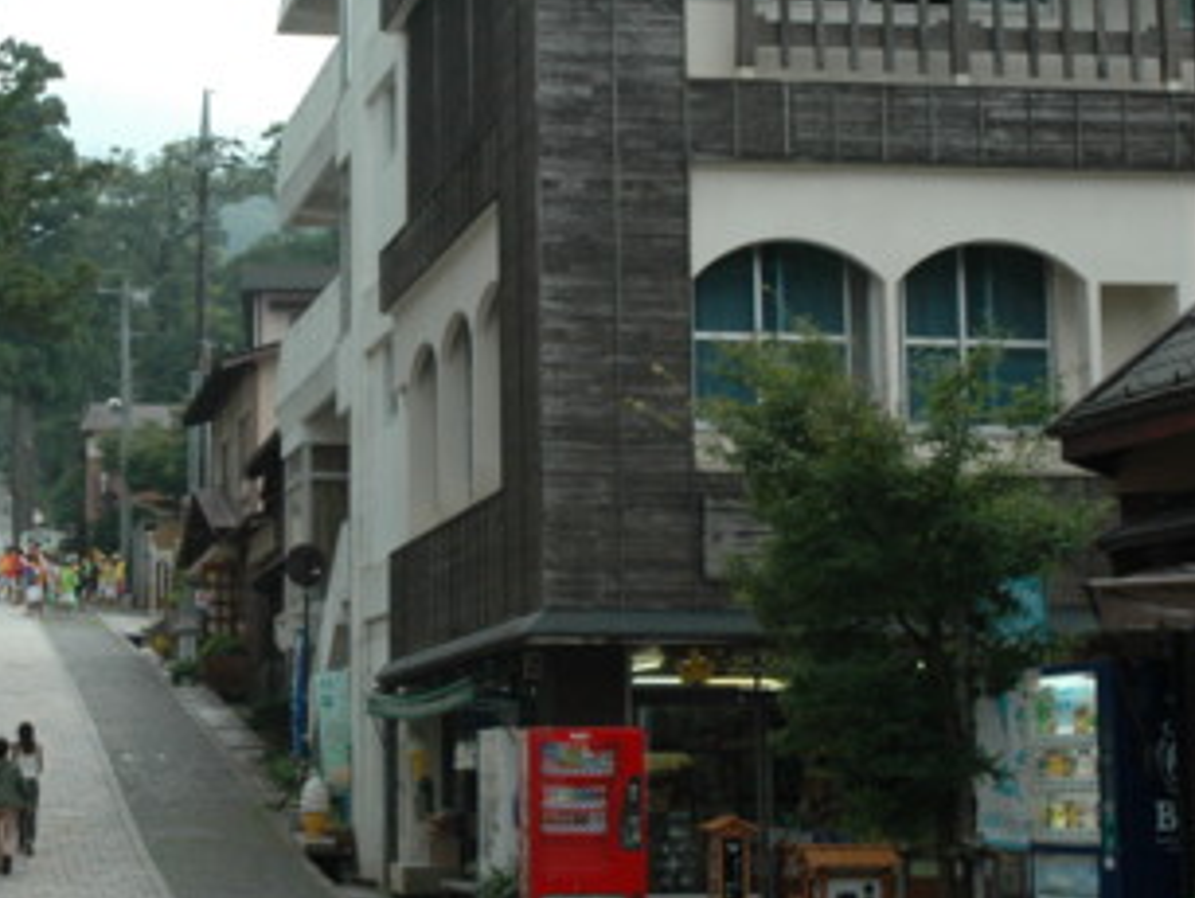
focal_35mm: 82
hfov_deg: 23.6
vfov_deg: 18.0
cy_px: 404
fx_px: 2831
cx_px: 336
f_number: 7.1
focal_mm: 29
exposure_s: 1/200
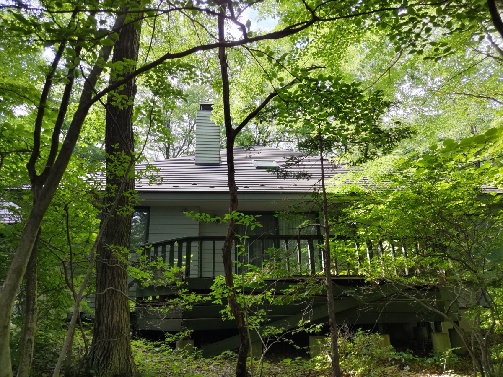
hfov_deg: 67.3
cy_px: 188
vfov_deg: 53.1
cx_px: 252
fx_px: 378
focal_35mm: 26
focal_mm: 4.8
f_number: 1.79
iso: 127
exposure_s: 1/100
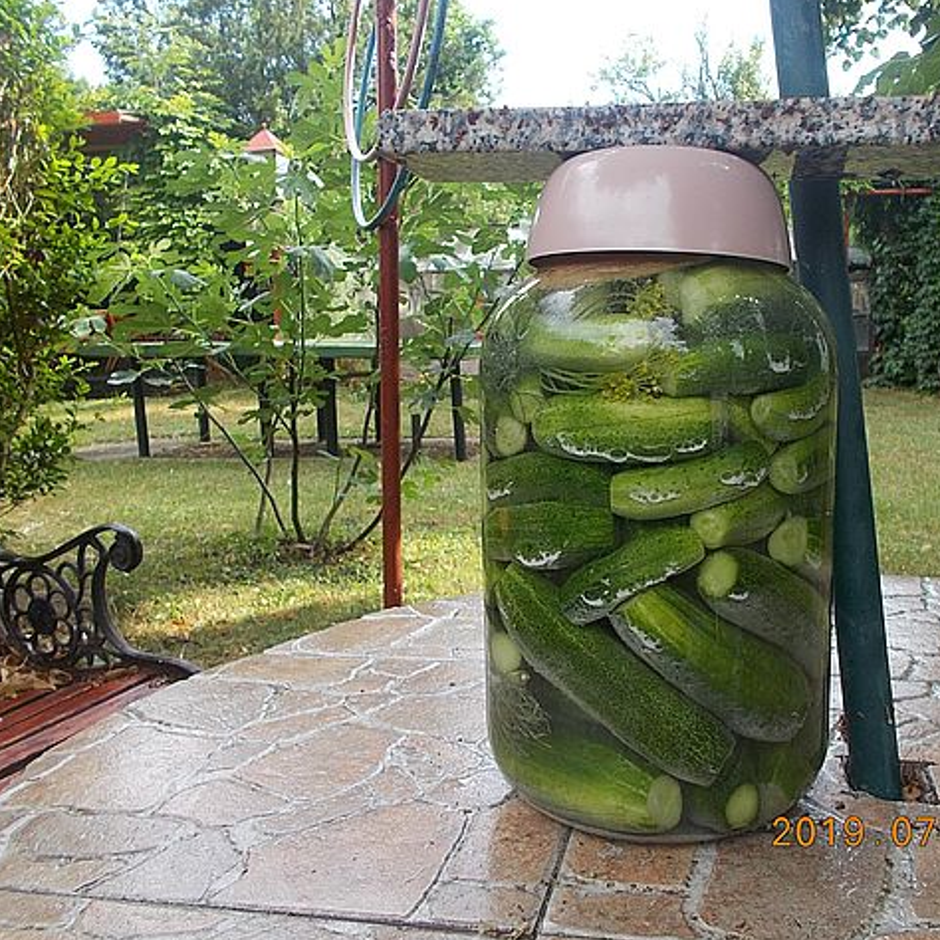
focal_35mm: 31
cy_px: 468
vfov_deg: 52.5
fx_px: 952
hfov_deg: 52.0
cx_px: 583
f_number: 3.2
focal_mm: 4.6
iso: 80
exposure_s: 1/100
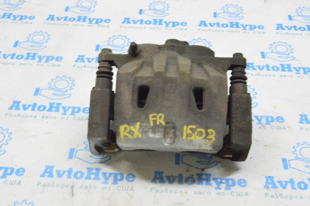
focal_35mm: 51
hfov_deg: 38.9
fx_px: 439
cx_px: 155
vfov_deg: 26.4
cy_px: 103
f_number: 20
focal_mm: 34
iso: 6400
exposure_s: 1/15
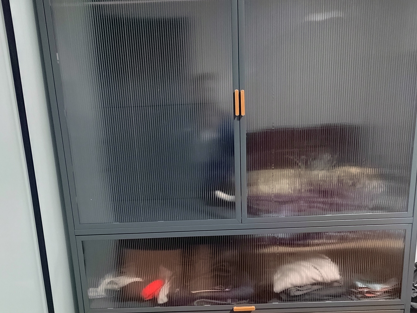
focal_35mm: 31
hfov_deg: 58.4
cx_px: 209
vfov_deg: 44.8
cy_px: 208
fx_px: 373
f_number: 1.9
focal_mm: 5.52
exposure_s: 1/33.3
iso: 4880
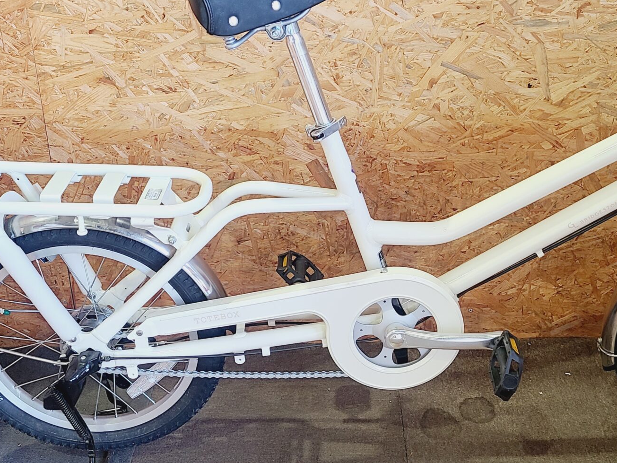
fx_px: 909
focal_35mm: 51
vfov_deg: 28.6
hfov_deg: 37.4
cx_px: 365
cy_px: 226
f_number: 1.8
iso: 125
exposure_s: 1/50
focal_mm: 5.4
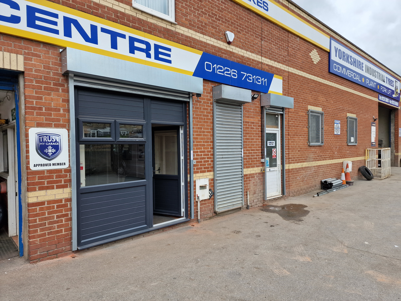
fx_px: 266
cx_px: 200
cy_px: 150
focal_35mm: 23
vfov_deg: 58.9
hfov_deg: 73.9
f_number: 1.8
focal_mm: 6.4
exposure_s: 1/540
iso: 50
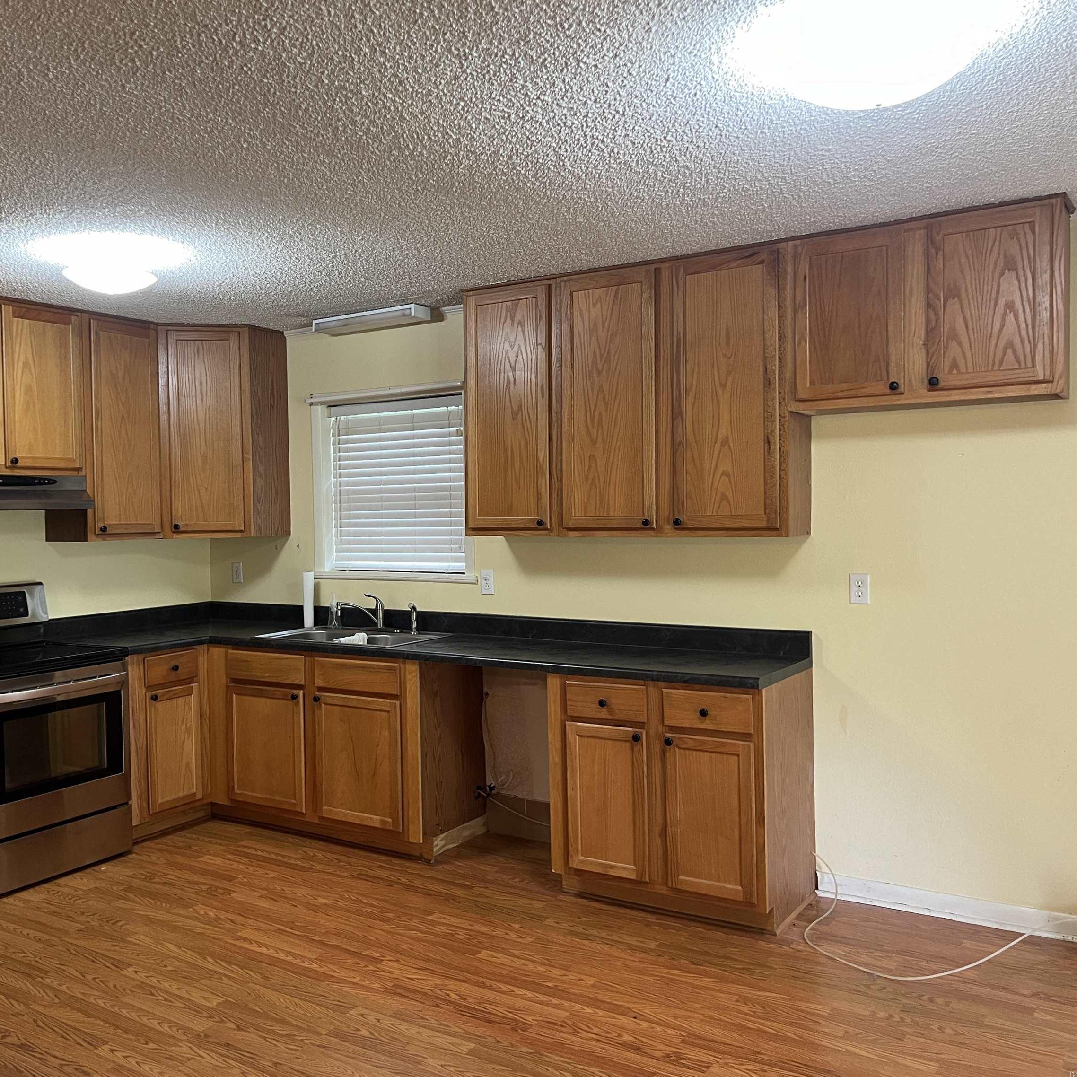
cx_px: 391
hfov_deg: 51.9
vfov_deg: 52.5
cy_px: 535
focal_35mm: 31
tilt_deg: -2.2
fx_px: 1091
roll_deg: +1.5
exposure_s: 1/60
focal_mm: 5.7
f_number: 1.5
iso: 160
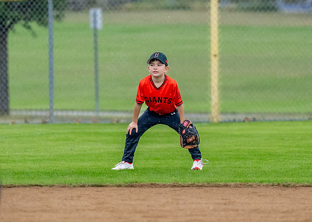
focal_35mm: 549
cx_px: 158
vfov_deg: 2.6
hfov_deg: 3.7
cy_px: 105
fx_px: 4867
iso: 2000
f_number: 2.8
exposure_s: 1/1000
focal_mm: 200
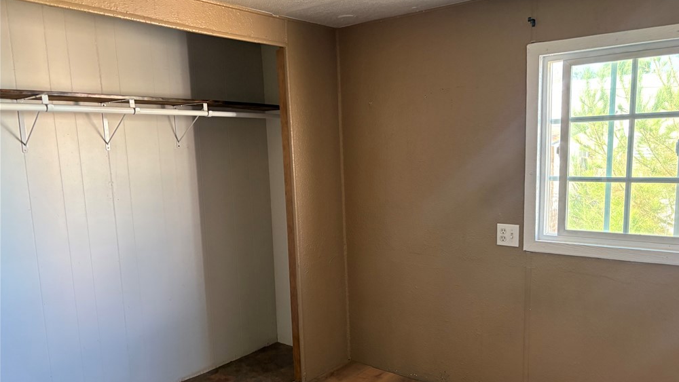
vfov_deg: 40.1
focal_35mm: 29
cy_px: 224
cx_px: 347
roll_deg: +3.1
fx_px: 522
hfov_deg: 66.0
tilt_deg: -8.4
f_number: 1.6
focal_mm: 5.96
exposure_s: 1/60
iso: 250
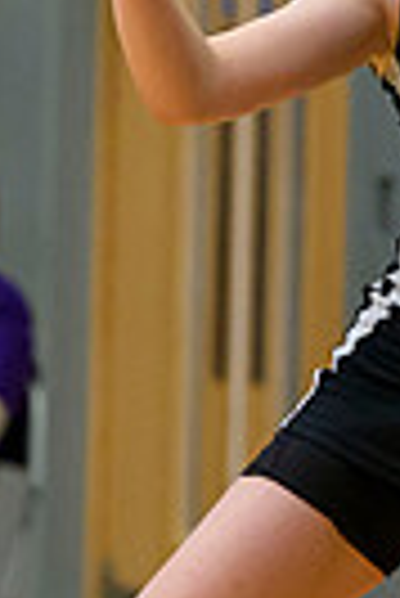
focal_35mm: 645
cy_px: -218
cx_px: 358
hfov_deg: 2.1
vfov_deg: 3.2
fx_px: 10721
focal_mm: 120
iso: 6400
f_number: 3.2
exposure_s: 1/1250
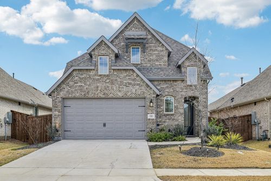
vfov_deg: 43.6
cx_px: 136
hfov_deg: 61.9
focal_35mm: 30
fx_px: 226
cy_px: 90
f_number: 8
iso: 400
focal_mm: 30
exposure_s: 1/640
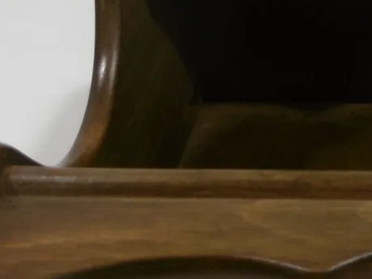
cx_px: 524
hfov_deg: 16.5
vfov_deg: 13.2
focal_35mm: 111
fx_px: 1193
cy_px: 284
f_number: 3.5
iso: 100
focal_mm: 5.8
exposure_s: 1/20
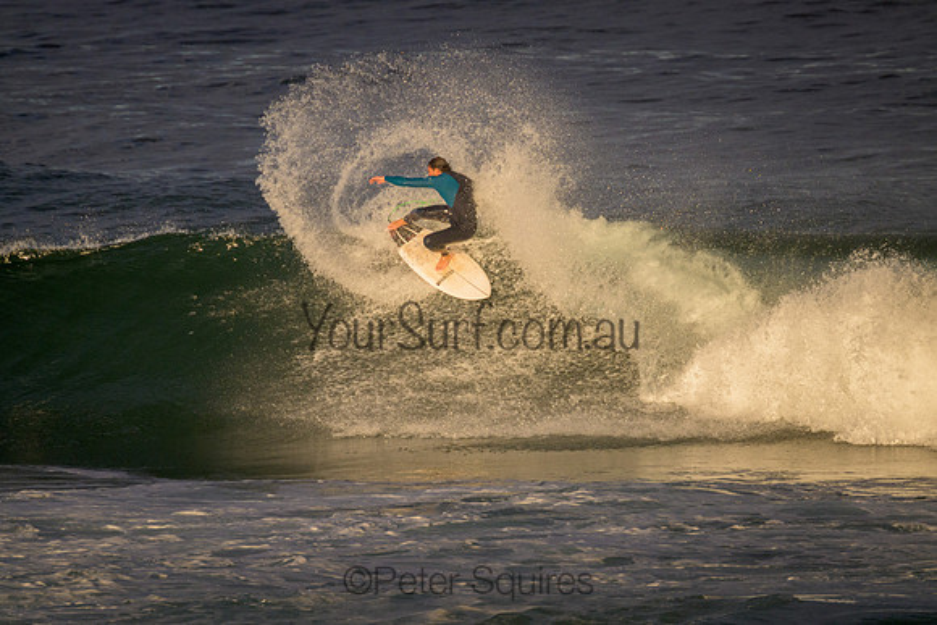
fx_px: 20826
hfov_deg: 2.6
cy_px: 312
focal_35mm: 800
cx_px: 468
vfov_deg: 1.7
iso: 2000
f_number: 11
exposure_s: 1/1250
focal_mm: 800
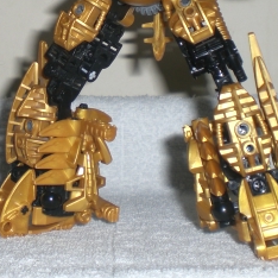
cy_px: -1
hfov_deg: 18.8
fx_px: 836
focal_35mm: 92
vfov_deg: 18.4
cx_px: 99
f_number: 3.1
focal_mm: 6.3
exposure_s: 1/60
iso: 50
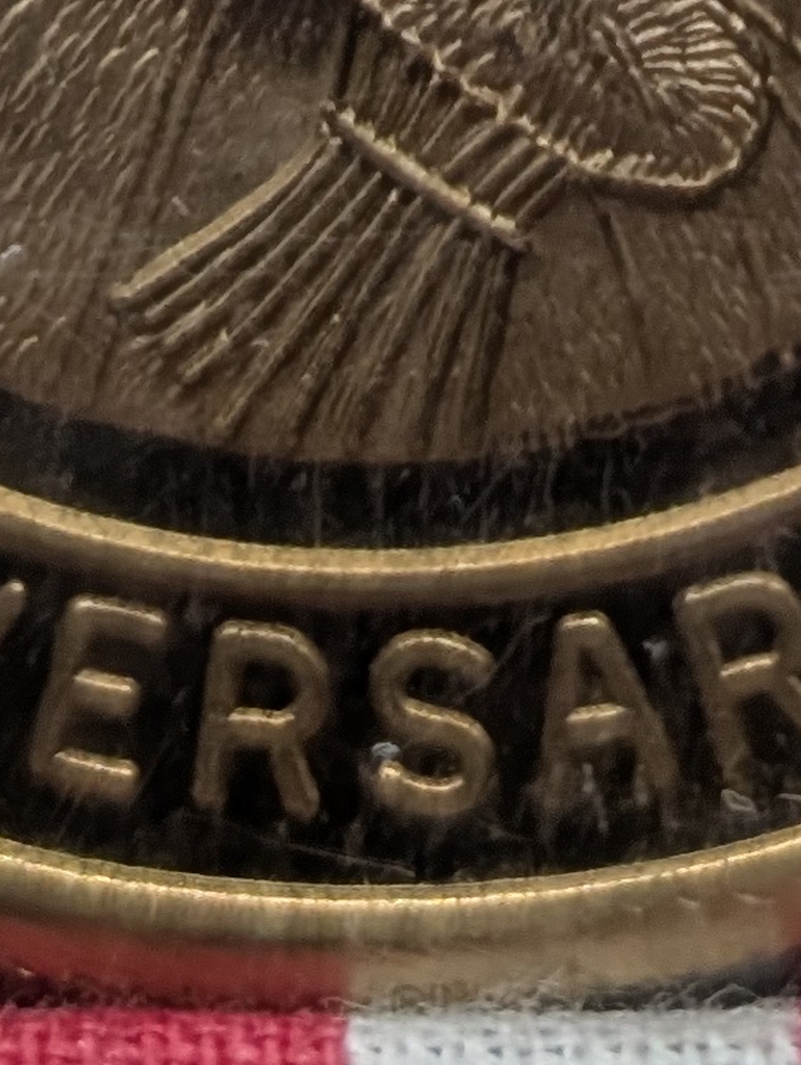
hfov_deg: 6.0
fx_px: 7697
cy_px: -1434
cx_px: 561
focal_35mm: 250
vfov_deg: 7.4
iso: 84
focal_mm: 6.9
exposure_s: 1/242
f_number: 1.68
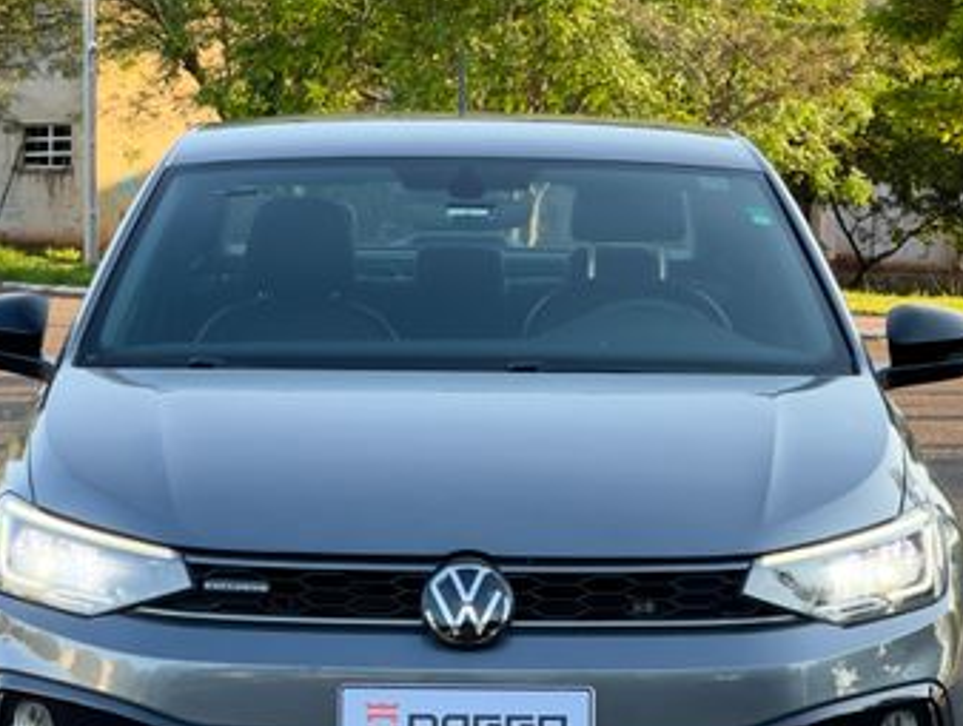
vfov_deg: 13.9
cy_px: 436
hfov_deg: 18.3
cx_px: 467
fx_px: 2983
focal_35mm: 107
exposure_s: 1/99
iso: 40
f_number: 2.8
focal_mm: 9
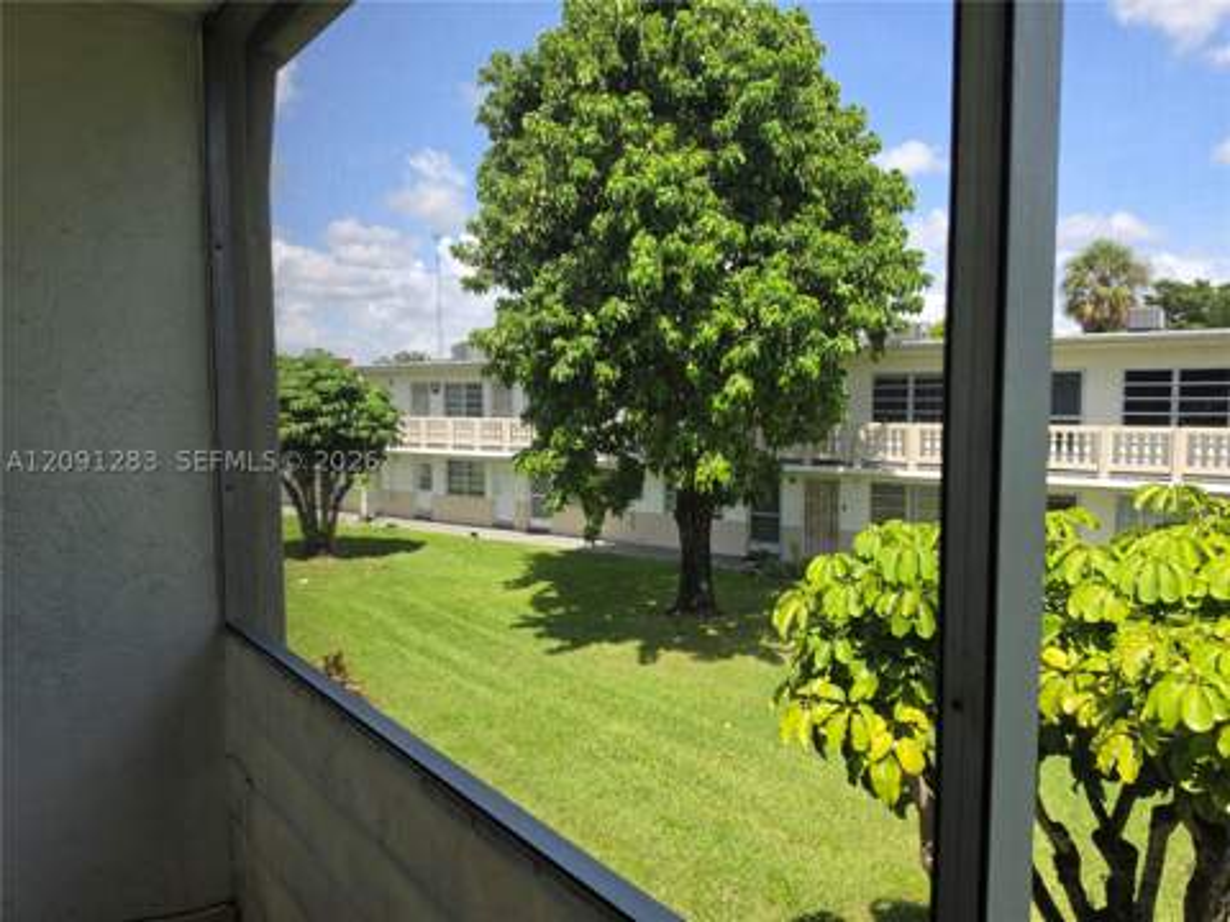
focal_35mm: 23
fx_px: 817
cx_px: 615
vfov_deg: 58.9
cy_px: 461
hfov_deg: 73.9
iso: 64
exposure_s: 1/2082
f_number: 1.4
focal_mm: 6.5
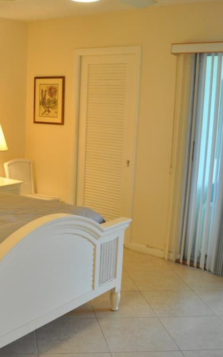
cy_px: 178
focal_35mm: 47
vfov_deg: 42.6
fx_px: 457
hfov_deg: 26.7
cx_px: 30
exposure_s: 1/50
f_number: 3.5
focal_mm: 20
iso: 800
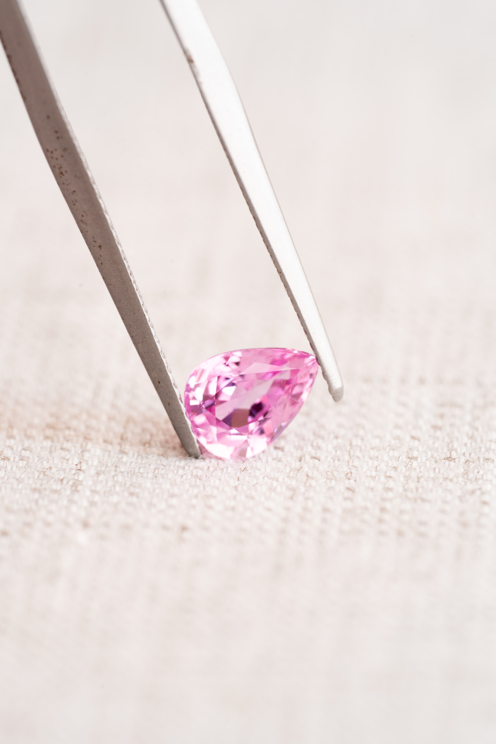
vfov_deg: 22.6
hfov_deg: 15.2
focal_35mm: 90
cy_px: 372
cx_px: 248
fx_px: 1860
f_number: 8
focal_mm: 90
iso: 100
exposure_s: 1/6
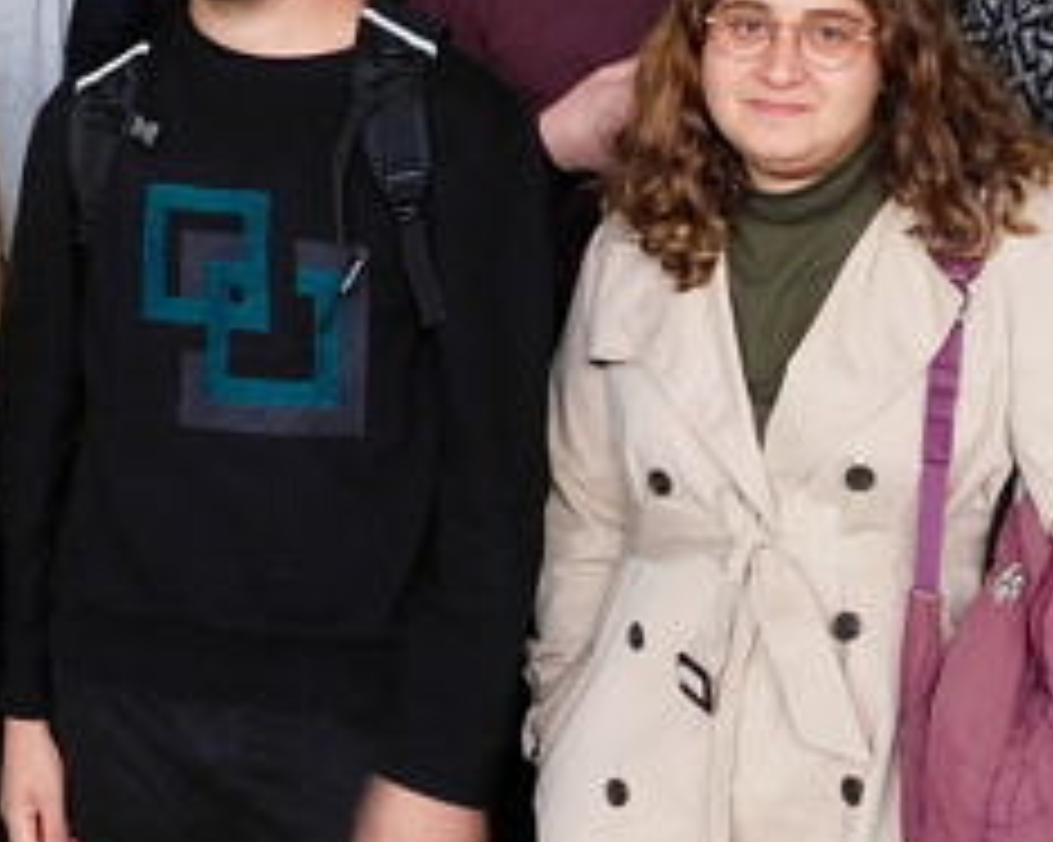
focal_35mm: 96
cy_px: 261
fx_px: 2991
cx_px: 266
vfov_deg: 16.0
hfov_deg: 19.8
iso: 320
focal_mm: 5.3
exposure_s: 1/30
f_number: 3.2
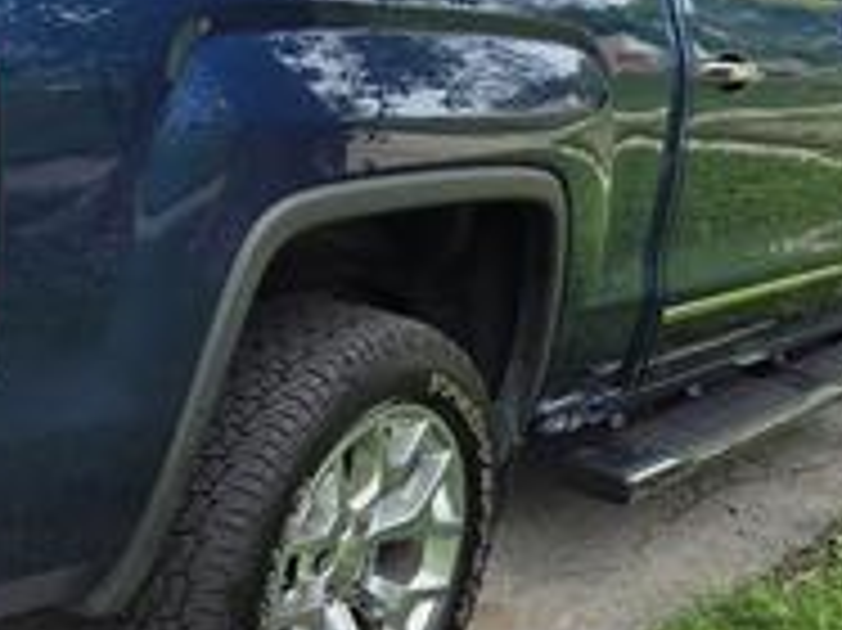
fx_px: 1507
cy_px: 310
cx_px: 135
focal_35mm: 62
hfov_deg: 30.3
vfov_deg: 23.6
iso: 80
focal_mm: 5.4
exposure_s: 1/1667
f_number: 1.8
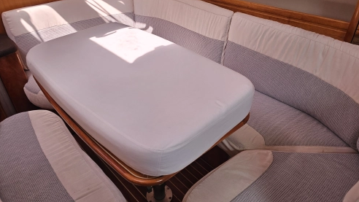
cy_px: 108
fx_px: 267
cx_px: 175
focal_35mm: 28
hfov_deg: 67.9
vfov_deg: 41.5
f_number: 1.7
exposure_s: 1/207
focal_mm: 6.3
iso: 32
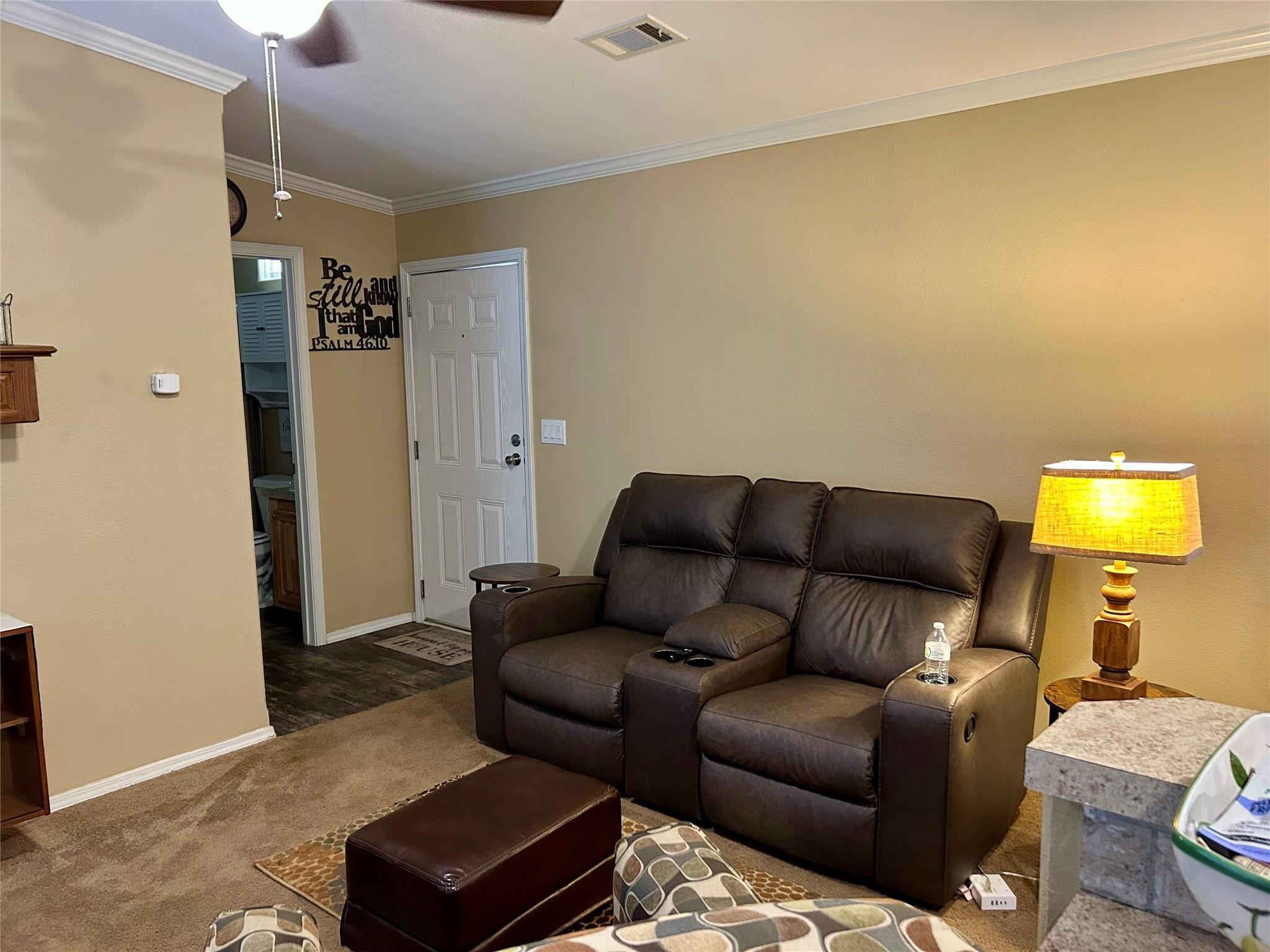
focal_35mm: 26
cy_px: 476
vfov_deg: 53.1
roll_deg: +1.0
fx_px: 954
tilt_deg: -7.9
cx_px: 635
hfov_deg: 67.3
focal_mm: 5.7
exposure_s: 1/60
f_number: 1.5
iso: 320
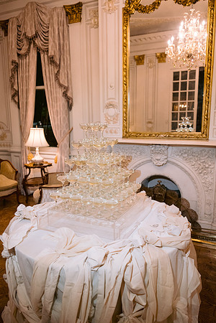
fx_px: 252
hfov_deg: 46.4
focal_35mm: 28
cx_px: 108
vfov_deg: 65.5
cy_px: 162
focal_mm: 28
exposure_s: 1/60
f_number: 3.5
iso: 1600
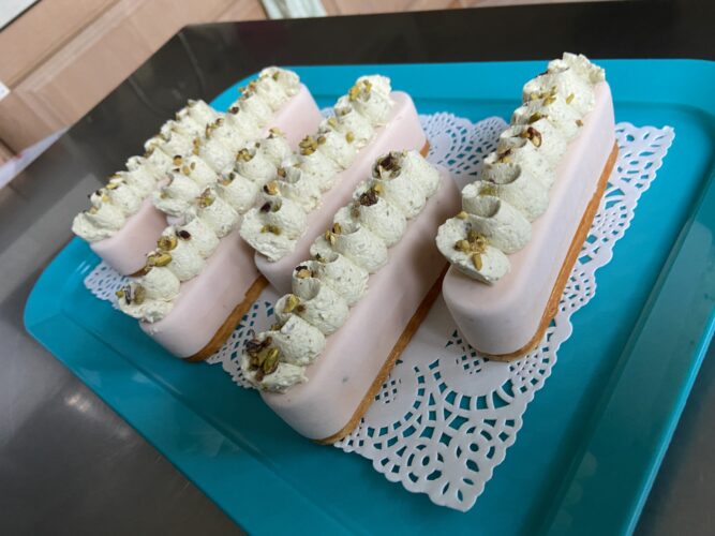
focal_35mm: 26
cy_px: 268
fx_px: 537
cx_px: 358
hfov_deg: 67.3
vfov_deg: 53.0
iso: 200
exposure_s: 1/48
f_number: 1.8
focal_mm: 4.25
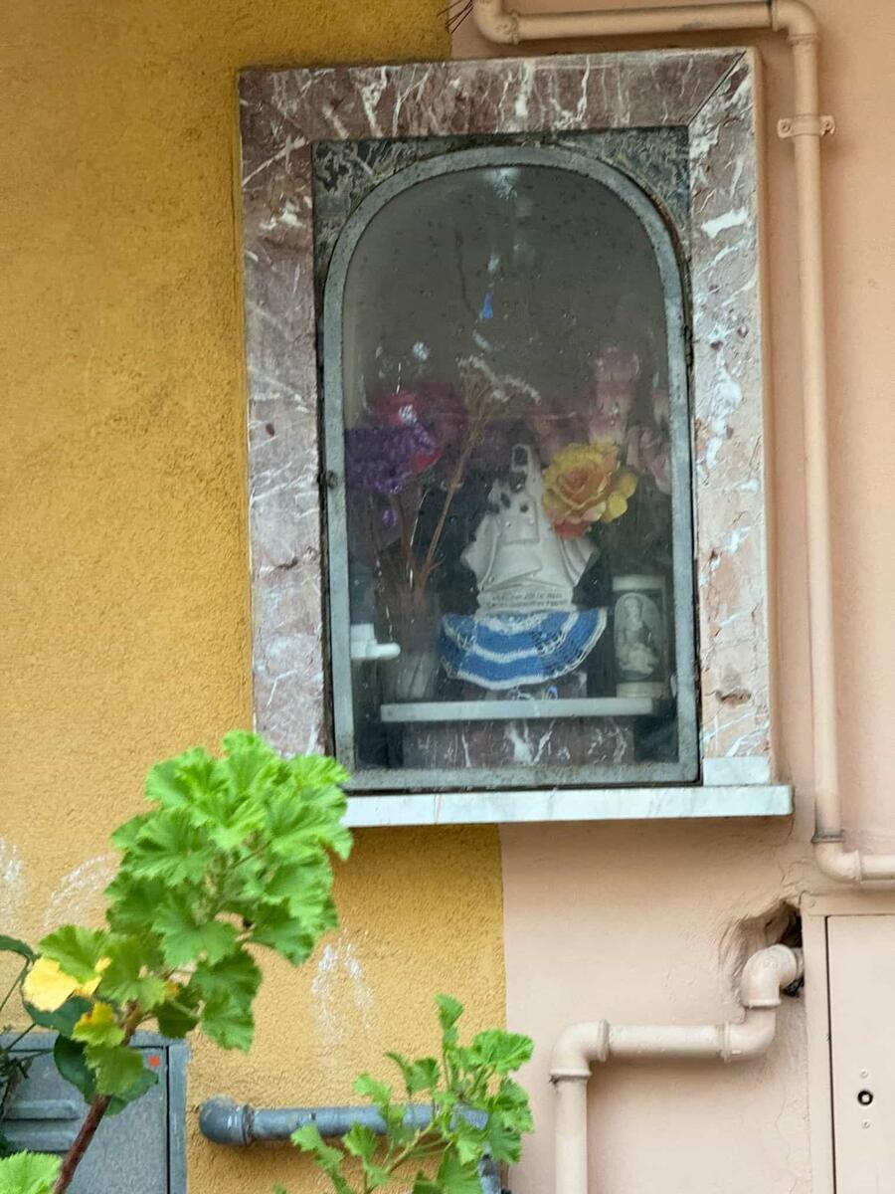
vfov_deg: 16.4
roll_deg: +0.2
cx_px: 448
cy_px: 597
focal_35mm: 120
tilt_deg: +2.2
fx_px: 4137
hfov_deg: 12.3
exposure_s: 1/60
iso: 250
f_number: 2.8
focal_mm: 15.66
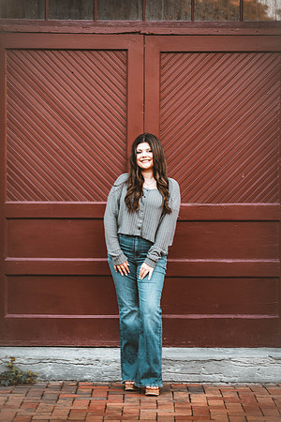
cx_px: 140
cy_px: 211
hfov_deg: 13.7
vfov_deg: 20.4
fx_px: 1171
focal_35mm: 100
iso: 400
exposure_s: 1/125
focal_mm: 100
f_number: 2.8
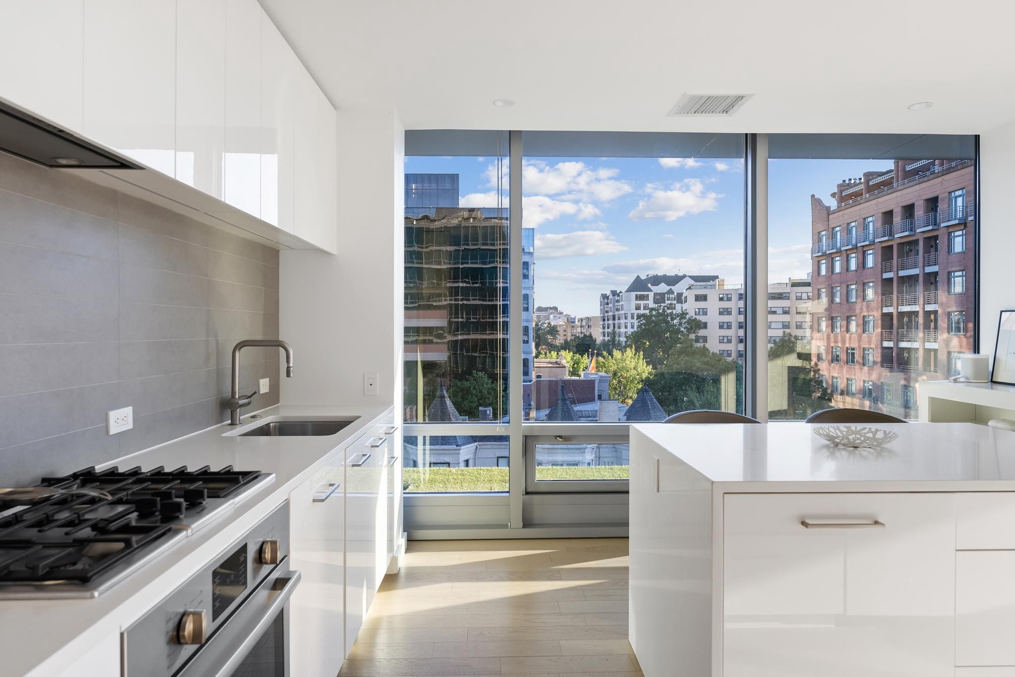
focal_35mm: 22
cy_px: 338
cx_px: 508
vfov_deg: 57.3
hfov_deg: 78.6
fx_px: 620
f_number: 4.5
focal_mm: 22
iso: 320
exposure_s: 1/25
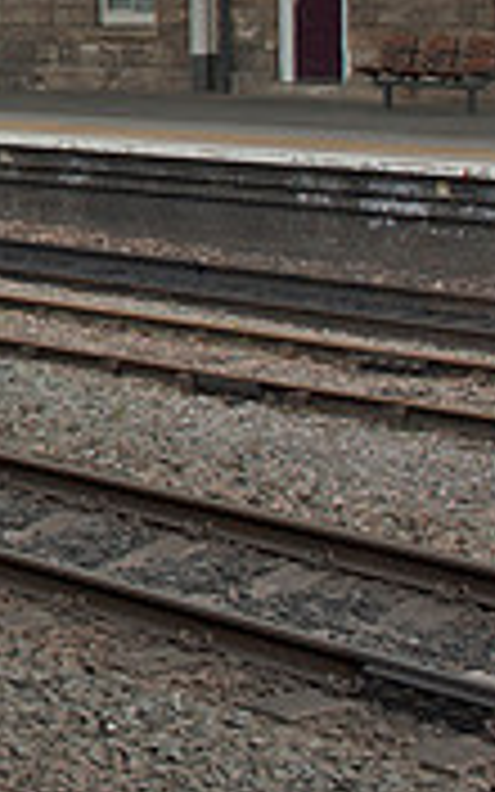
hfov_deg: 10.0
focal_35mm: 111
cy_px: -45
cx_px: -760
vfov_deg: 18.2
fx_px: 2396
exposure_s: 1/200
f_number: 7.1
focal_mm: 22
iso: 200
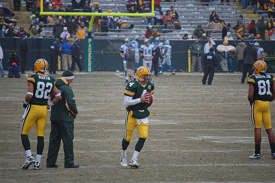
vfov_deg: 4.6
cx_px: 138
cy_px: 92
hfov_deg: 6.9
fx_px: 2290
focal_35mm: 300
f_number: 5.6
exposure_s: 1/1250
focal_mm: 200
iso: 800
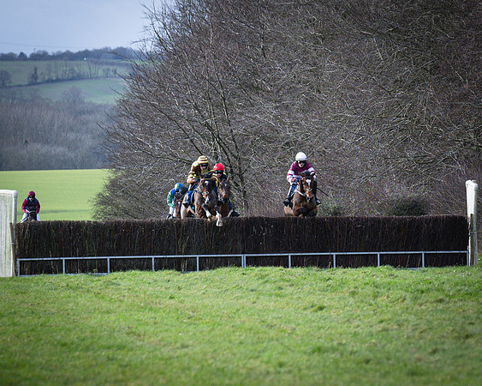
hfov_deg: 4.0
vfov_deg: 3.2
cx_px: 357
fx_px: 6957
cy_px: 200
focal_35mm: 488
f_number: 4
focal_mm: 165
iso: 400
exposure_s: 1/1250
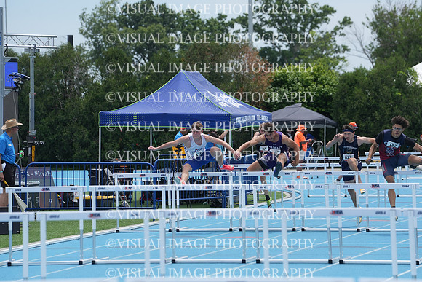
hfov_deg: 10.3
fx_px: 2345
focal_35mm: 200
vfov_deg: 6.9
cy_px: 141
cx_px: 211
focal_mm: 200
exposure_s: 1/2500
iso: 400
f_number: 5.6
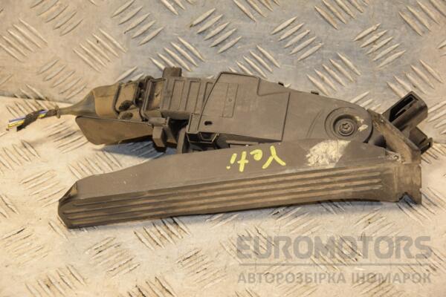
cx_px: 223
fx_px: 1226
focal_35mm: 99
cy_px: 148
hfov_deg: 20.6
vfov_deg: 13.8
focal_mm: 66
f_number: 5.3
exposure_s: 1/160
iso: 800
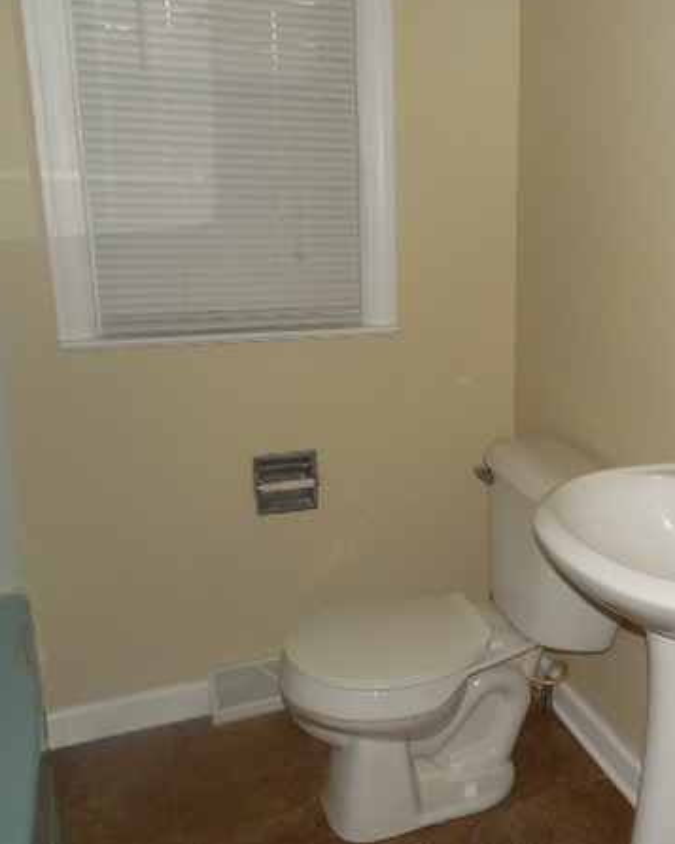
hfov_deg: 40.5
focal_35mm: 35
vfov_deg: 51.5
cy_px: 403
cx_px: 541
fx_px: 874
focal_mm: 4.5
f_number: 3.3
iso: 200
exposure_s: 1/25
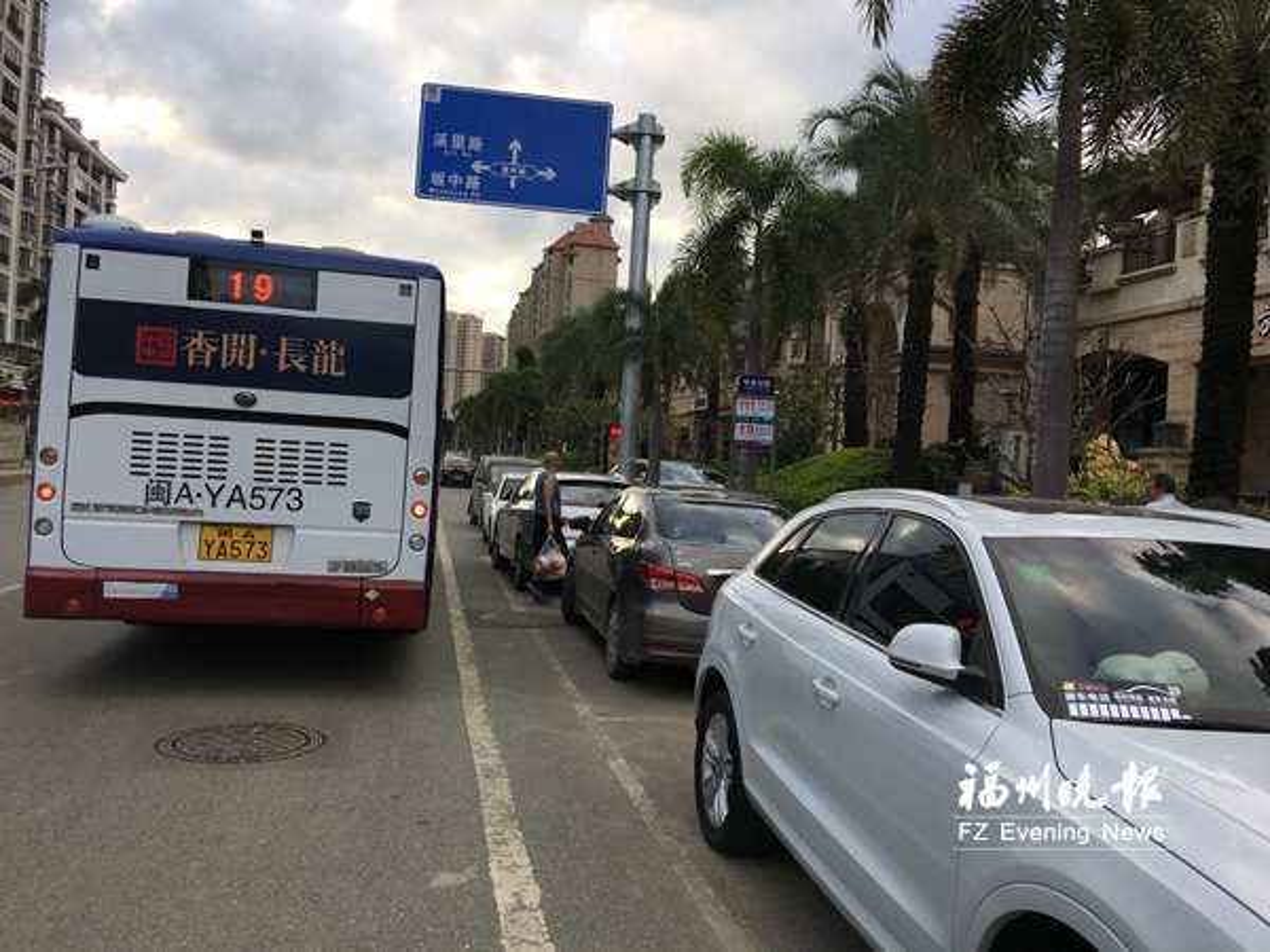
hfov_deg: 61.7
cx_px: 635
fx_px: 1064
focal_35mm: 29
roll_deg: -4.8
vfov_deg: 48.2
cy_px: 476
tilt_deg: -3.5
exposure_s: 1/272
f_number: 2.2
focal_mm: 4.15
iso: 25
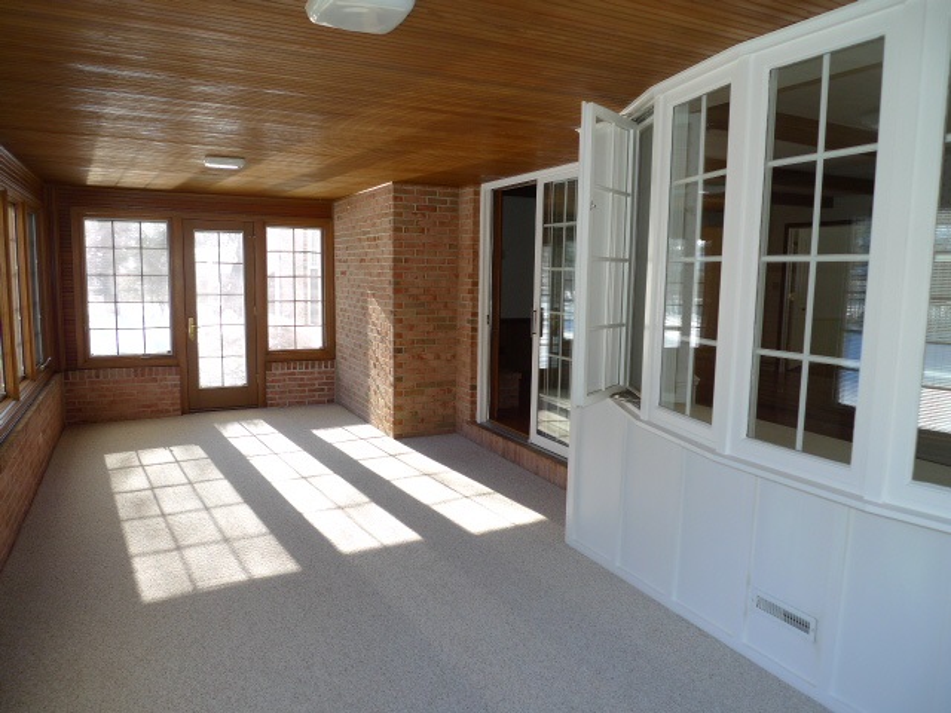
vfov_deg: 56.8
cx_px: 476
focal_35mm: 24
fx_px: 659
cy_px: 356
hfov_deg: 71.6
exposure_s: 1/100
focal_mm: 5.1
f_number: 2.8
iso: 100
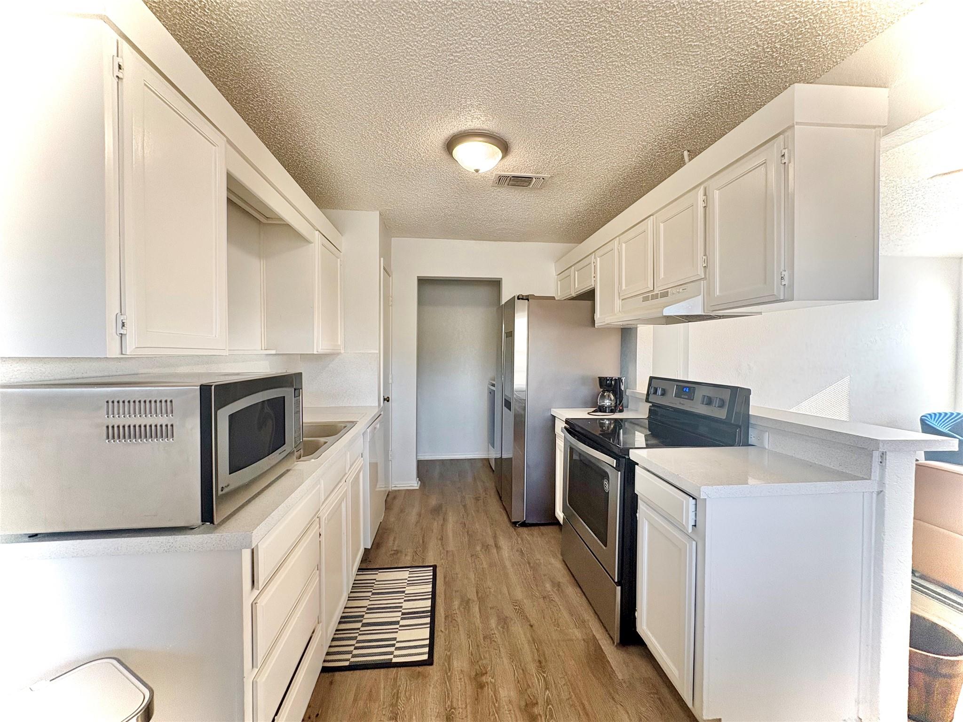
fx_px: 389
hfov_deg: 102.1
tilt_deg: -0.7
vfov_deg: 85.7
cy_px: 361
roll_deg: +0.7
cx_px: 482
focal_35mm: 14
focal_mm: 2.22
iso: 125
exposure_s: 1/60
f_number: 2.2
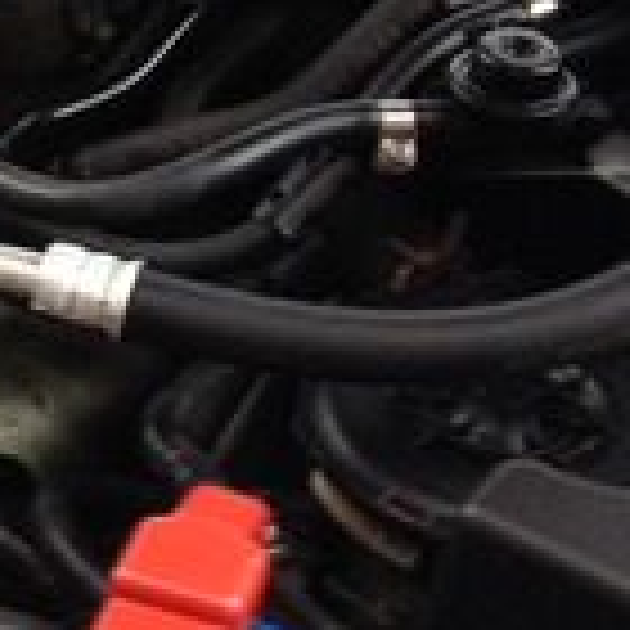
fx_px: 3645
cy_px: 144
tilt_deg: -30.9
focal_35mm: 177
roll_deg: +3.4
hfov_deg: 9.1
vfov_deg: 9.9
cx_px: -774
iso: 50
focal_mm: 4.28
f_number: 2.4
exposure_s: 1/30
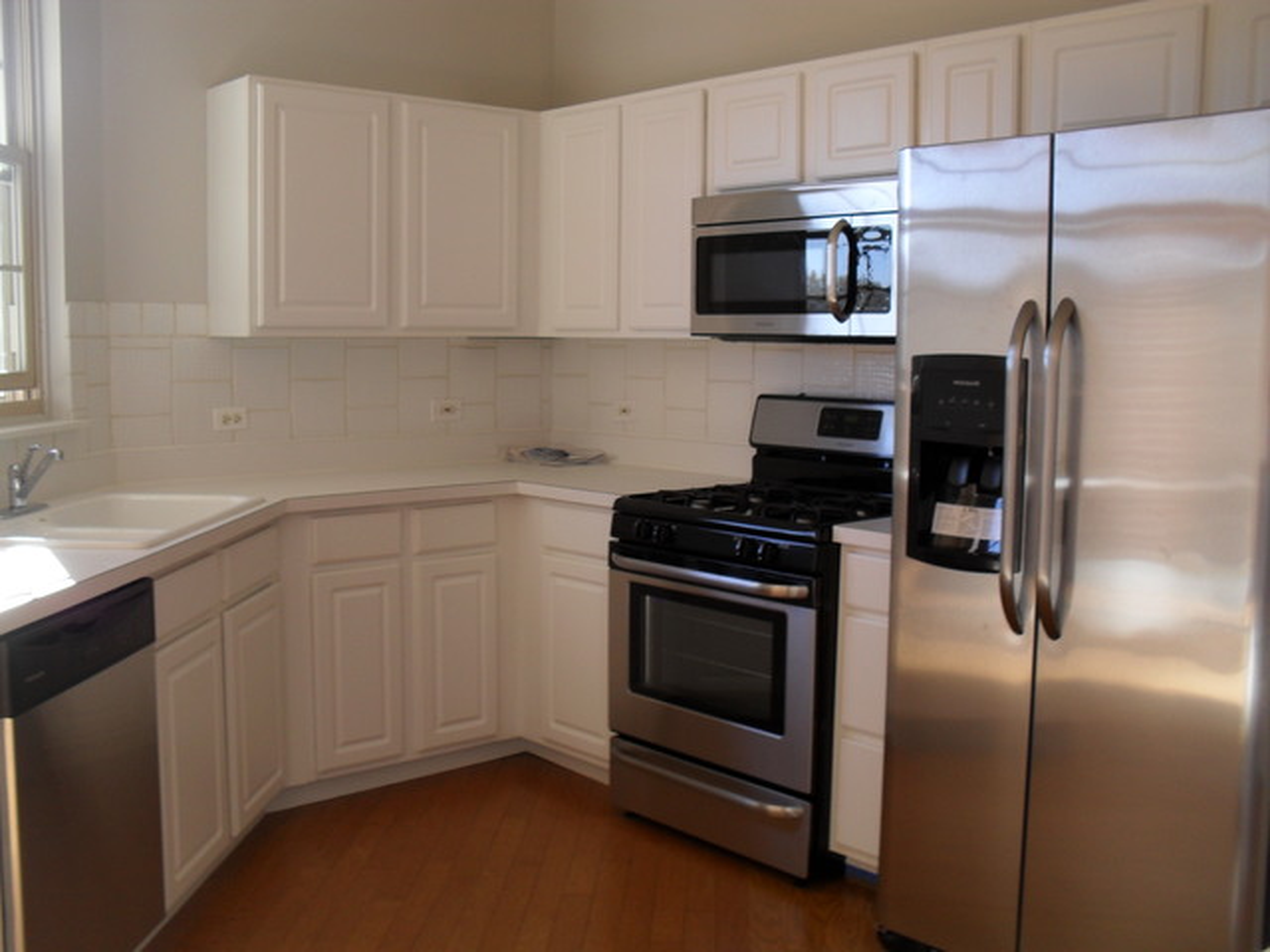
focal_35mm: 35
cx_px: 635
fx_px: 1284
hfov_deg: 52.6
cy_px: 476
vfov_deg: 40.7
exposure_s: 1/60
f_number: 3.2
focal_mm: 6.3
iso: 100
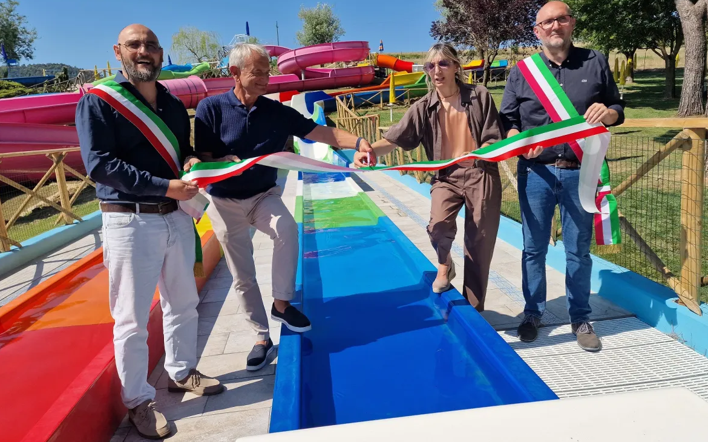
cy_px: 197
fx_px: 482
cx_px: 351
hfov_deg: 72.6
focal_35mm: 25
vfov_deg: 49.2
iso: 50
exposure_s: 1/1740
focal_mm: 6.4
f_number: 1.8
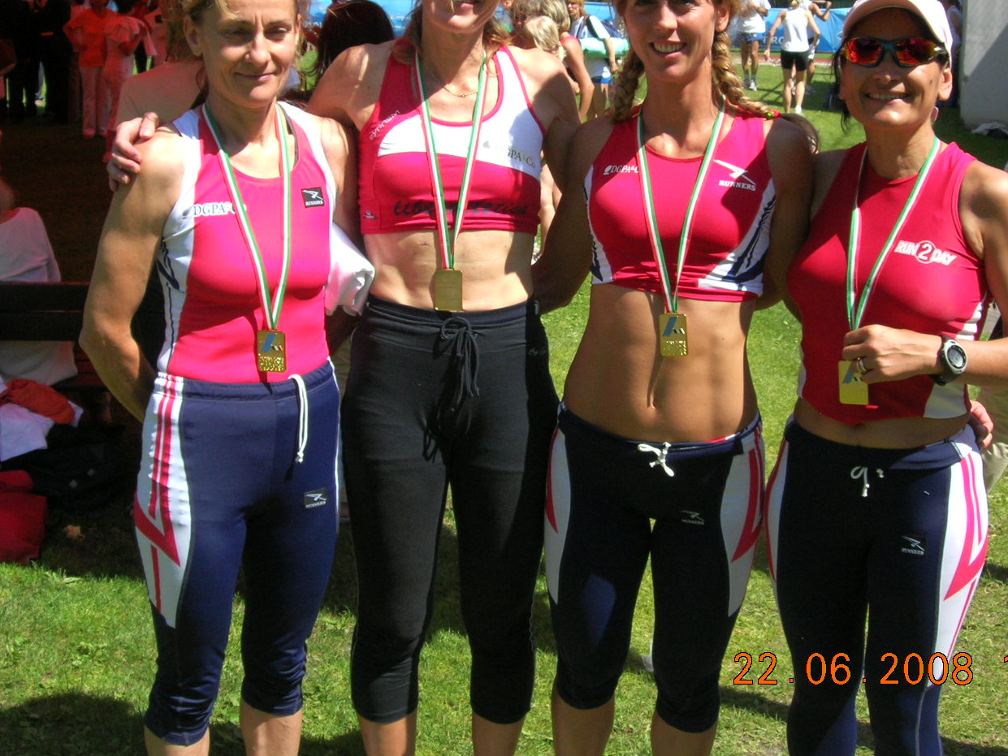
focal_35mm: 49
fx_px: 1427
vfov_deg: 29.6
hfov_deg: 38.9
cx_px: 544
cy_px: 283
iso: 200
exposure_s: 1/712
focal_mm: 7.8
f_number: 4.8
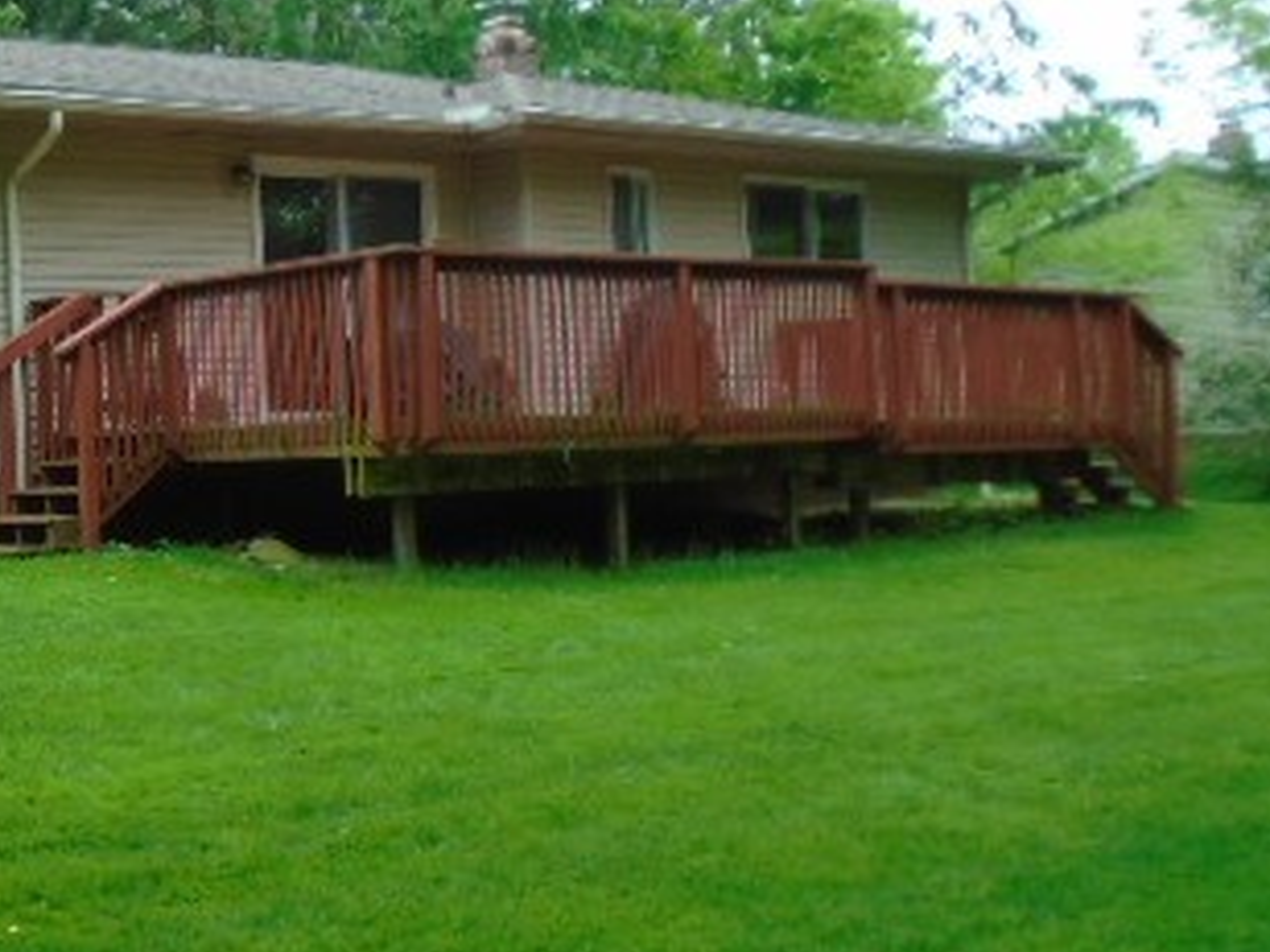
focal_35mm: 54
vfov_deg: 27.0
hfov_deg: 32.5
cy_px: 457
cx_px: -21
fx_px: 1981
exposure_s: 1/100
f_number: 3.2
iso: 100
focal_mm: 4.6
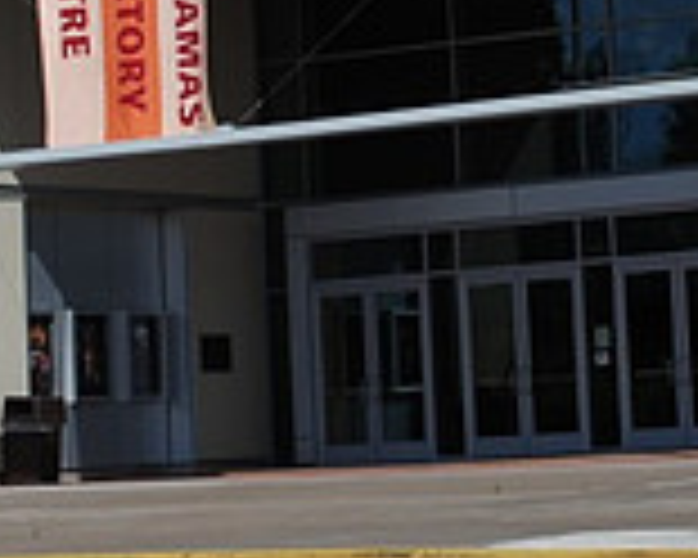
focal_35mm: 169
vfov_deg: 9.1
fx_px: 3491
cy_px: 83
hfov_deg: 11.4
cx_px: 504
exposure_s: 1/2000
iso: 200
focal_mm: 32
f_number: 4.5
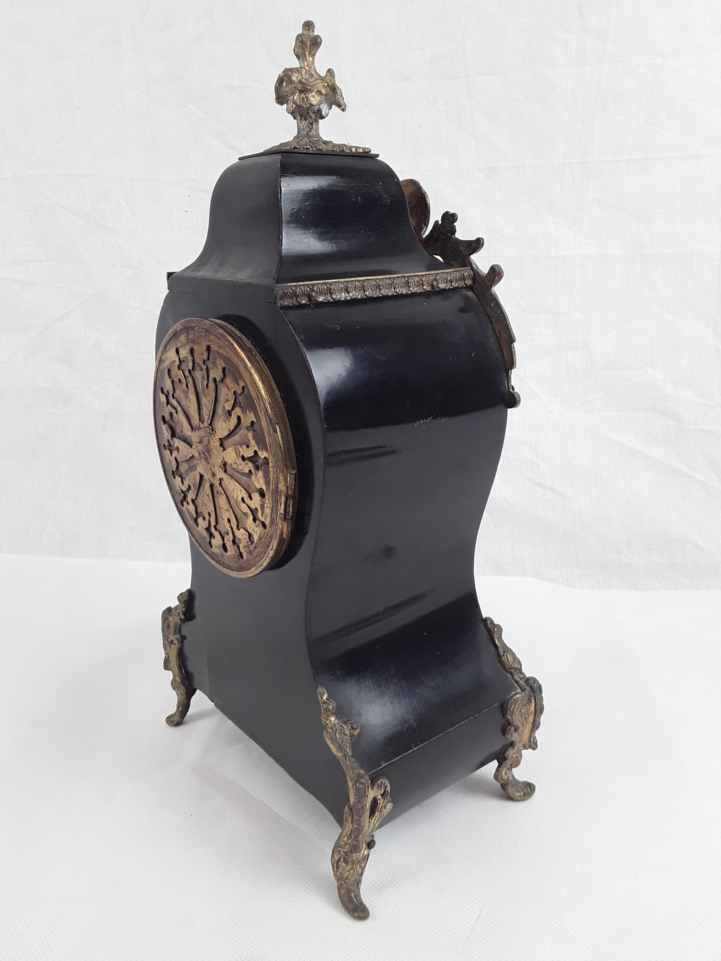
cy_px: 480
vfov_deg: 65.3
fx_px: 750
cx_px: 360
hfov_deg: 51.4
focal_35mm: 27
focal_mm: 2.91
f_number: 1.9
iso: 40
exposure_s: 1/33
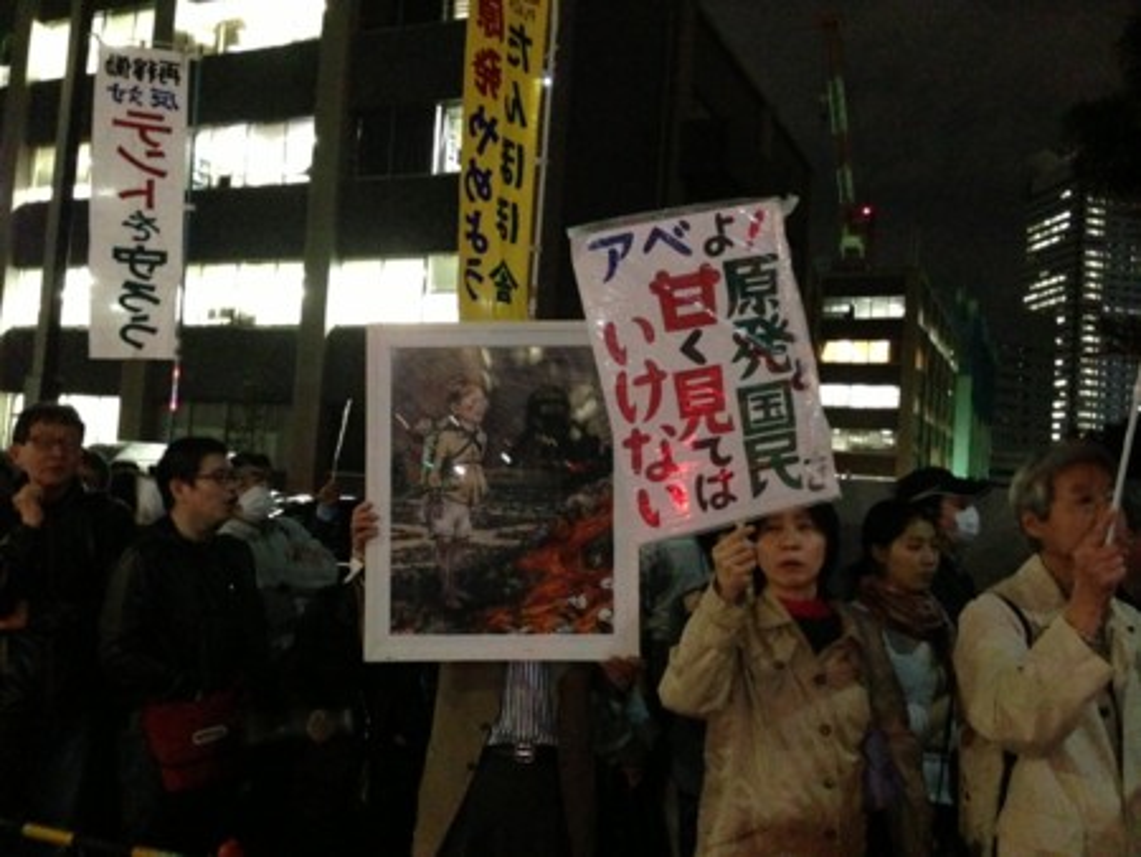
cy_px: 428
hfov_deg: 55.3
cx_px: 570
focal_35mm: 33
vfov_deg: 43.0
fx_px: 1088
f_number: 2.4
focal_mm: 4.13
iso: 1250
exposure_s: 1/20
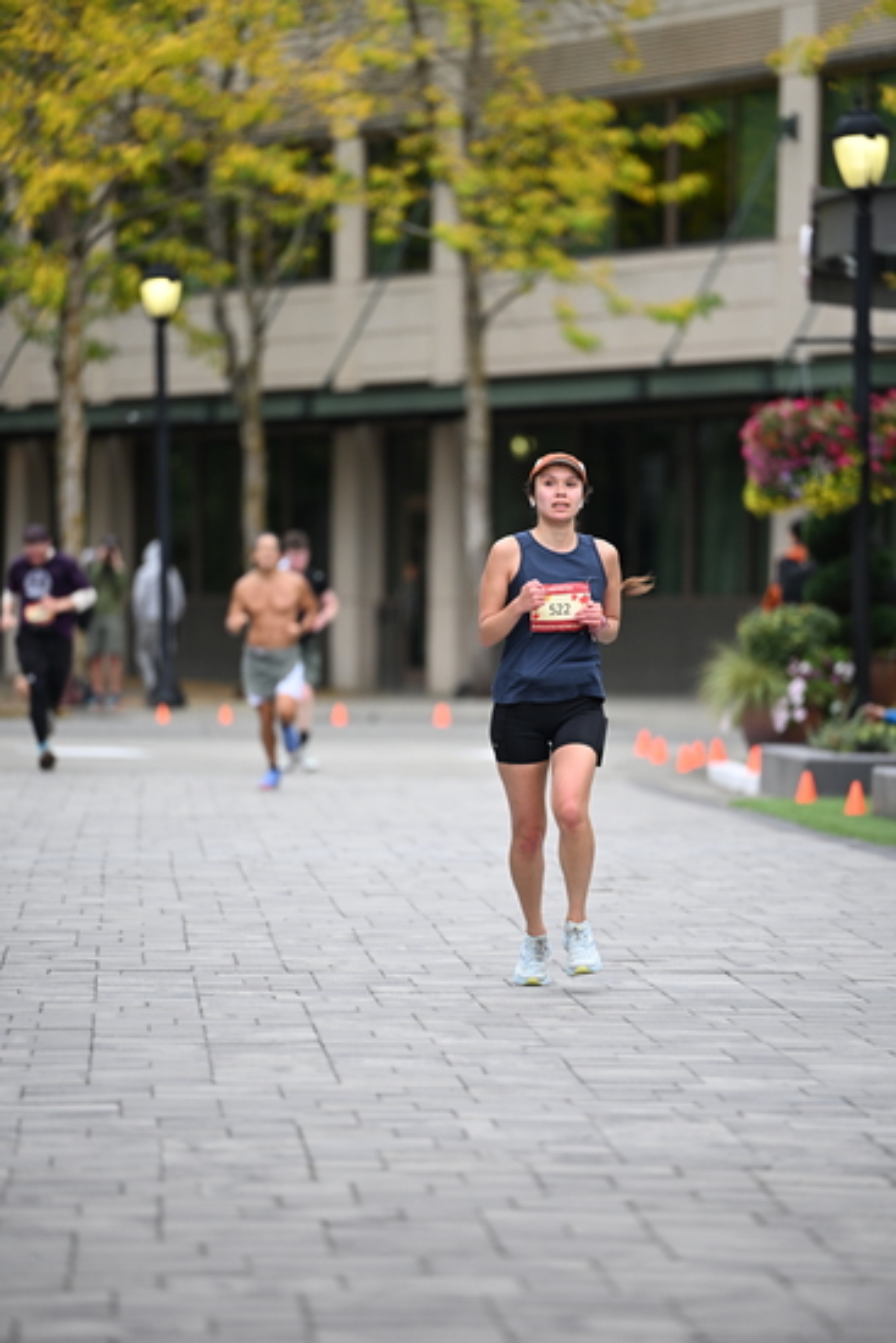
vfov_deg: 10.3
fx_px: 7461
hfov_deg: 6.9
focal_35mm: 200
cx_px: 448
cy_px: 672
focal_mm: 200
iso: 640
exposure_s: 1/2000
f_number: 2.8
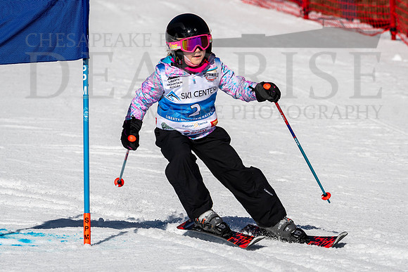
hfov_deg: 2.7
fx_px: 8520
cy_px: 151
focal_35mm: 752
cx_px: 207
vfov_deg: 1.8
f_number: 8
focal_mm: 400
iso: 200
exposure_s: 1/2000
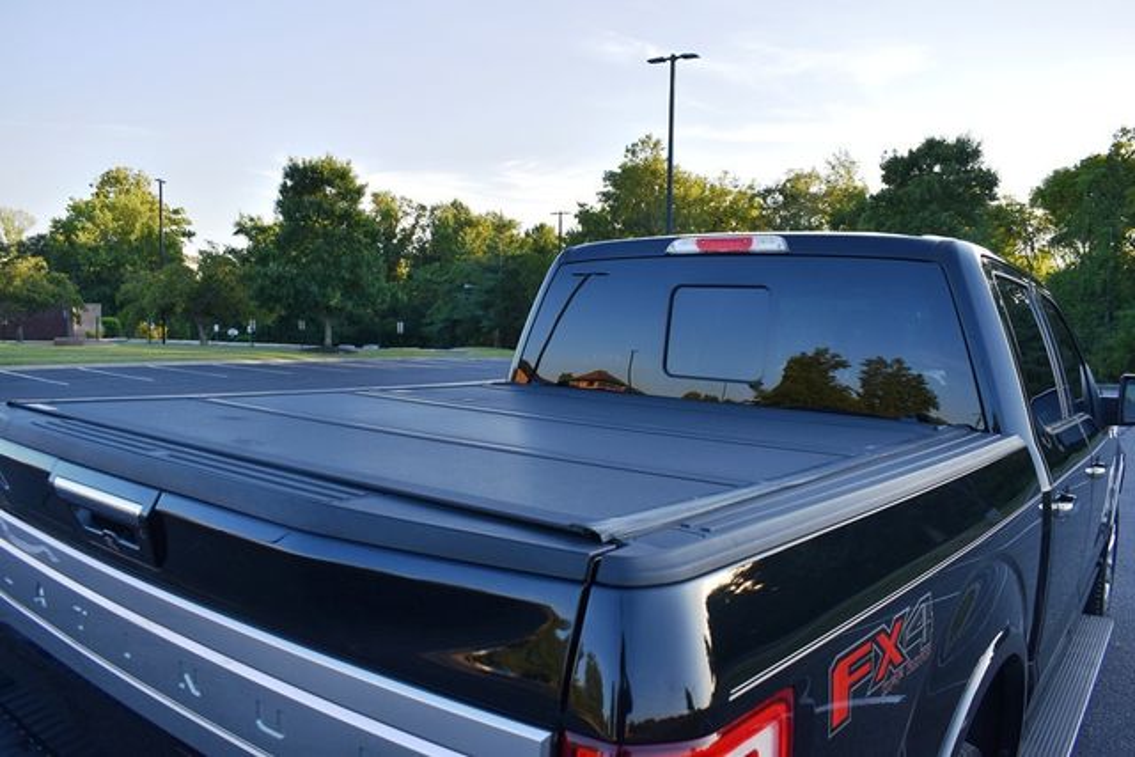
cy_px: 378
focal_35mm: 27
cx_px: 568
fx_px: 851
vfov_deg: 48.0
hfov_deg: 67.4
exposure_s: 1/250
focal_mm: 18
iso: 250
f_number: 5.6
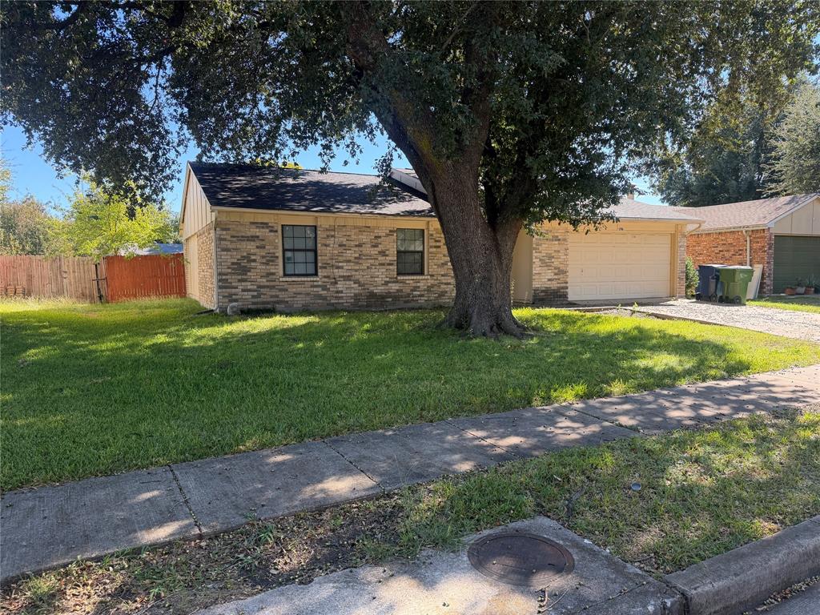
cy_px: 308
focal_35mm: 24
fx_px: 569
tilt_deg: -2.0
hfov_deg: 71.6
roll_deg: +0.2
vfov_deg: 56.8
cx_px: 410
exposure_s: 1/757
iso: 100
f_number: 1.78
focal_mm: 6.76
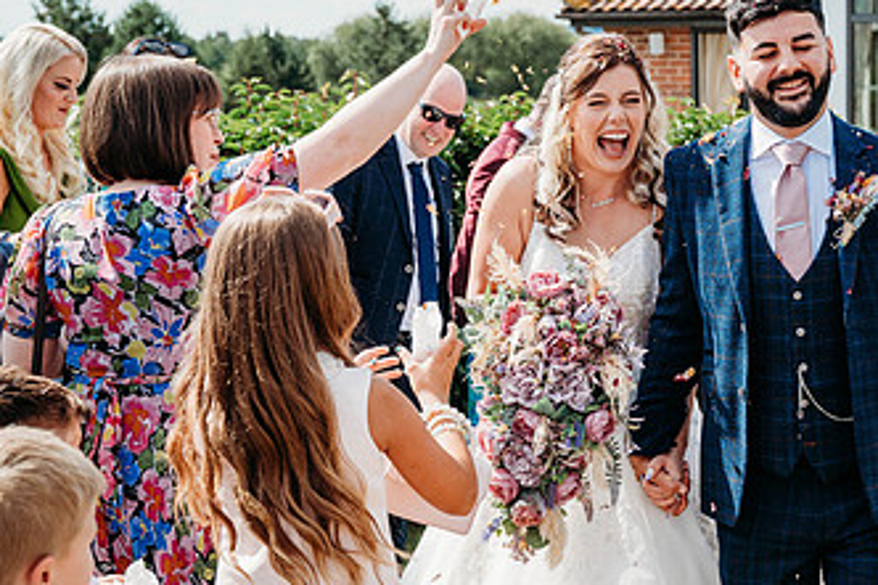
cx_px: 746
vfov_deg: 16.6
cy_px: 275
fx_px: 1999
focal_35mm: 82
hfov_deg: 24.2
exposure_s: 1/800
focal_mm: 47
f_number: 5
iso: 200
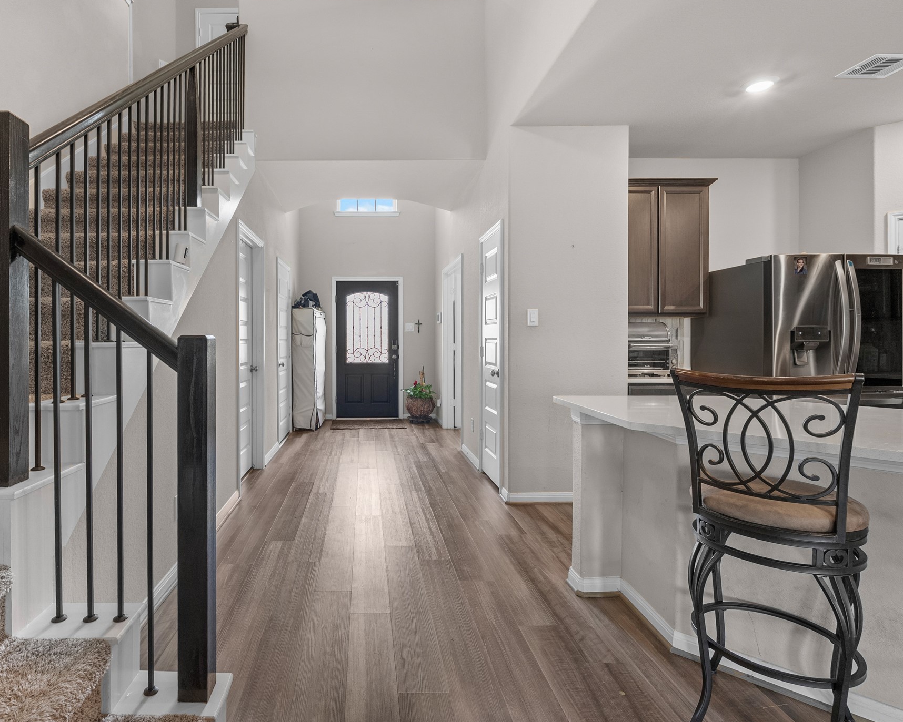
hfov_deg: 80.5
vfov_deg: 69.2
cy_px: 348
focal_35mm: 20
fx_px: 524
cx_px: 360
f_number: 8
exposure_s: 1/6
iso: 1000
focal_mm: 16.5
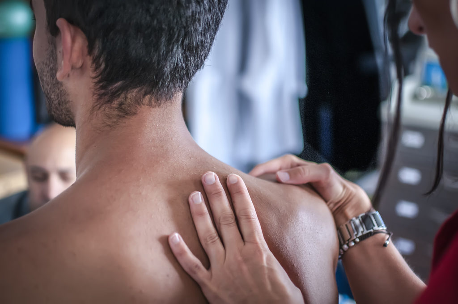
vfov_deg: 25.7
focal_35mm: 52
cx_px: 229
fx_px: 667
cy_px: 152
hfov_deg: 37.9
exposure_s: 1/125
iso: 900
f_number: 1.8
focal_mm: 35
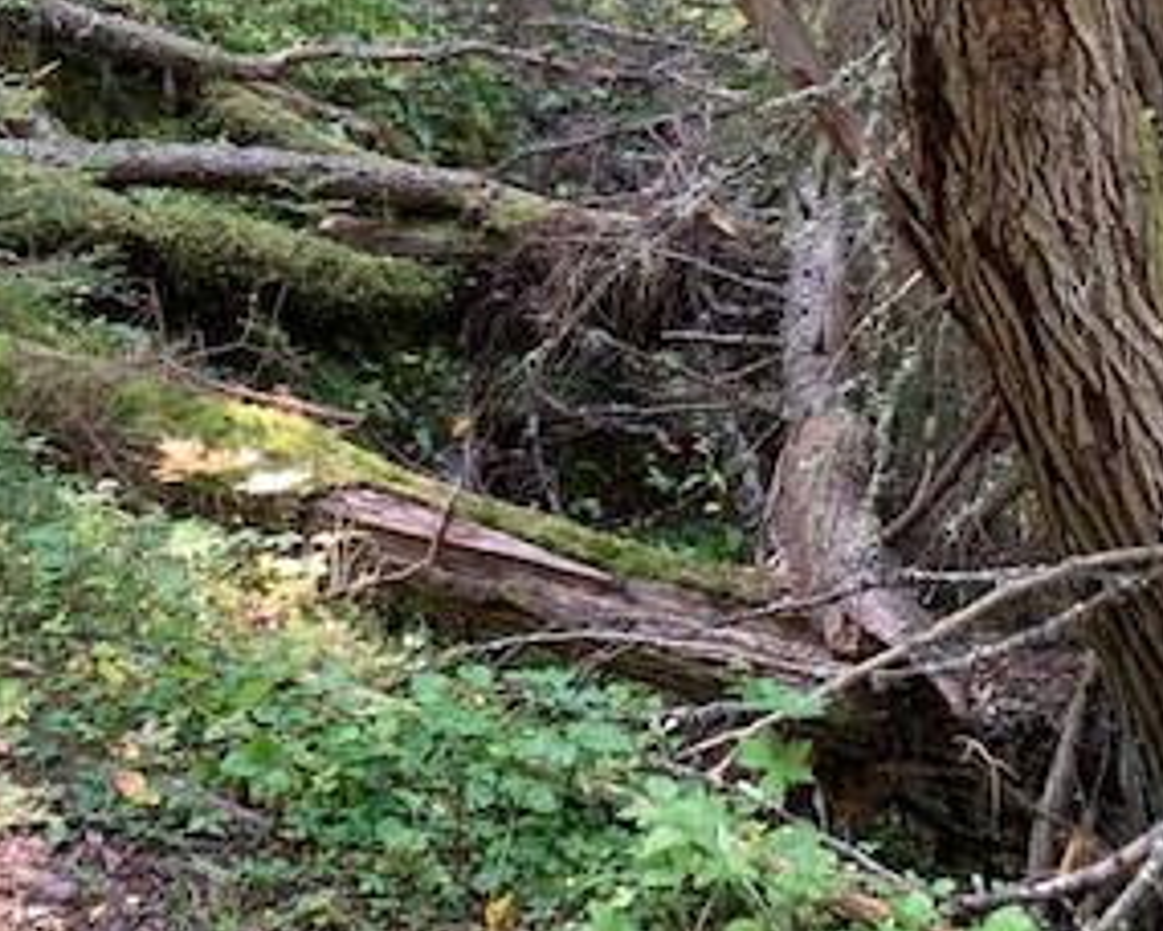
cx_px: 94
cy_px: -41
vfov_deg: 25.1
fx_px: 1962
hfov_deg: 31.3
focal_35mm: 57
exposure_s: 1/60
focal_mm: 4.25
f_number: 1.8
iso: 160
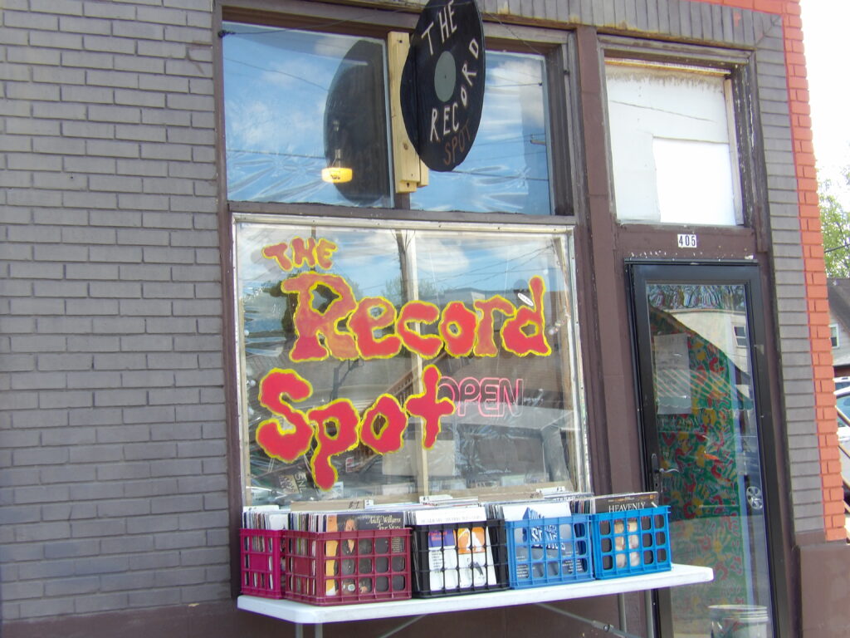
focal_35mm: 53
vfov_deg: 27.5
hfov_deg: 36.2
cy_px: 319
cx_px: 425
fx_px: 1301
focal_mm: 9.5
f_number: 5.5
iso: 100
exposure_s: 1/47
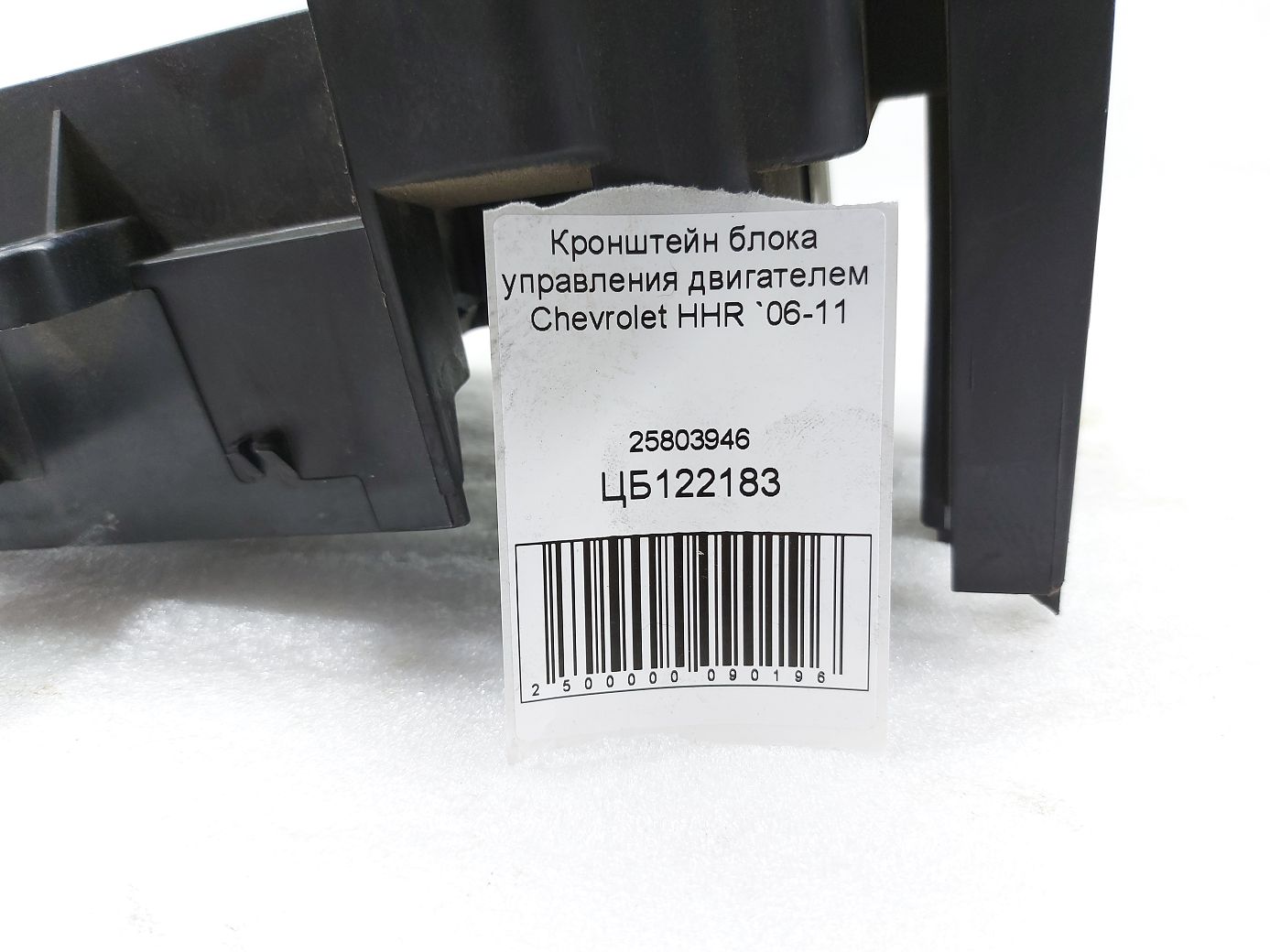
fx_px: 880
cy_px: 476
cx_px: 635
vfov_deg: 56.8
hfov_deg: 71.6
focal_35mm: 24
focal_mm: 5.23
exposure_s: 1/50
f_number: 1.8
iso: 125
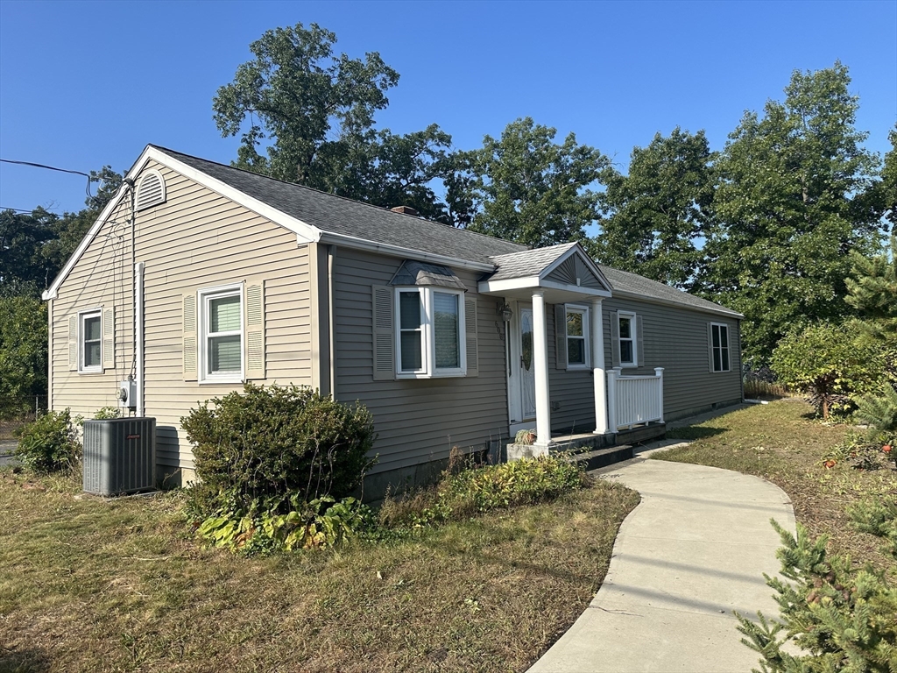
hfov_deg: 71.6
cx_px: 448
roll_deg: +1.0
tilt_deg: +3.0
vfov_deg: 56.8
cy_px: 336
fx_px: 622
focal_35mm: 24
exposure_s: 1/4016
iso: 80
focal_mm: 6.86
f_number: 1.78
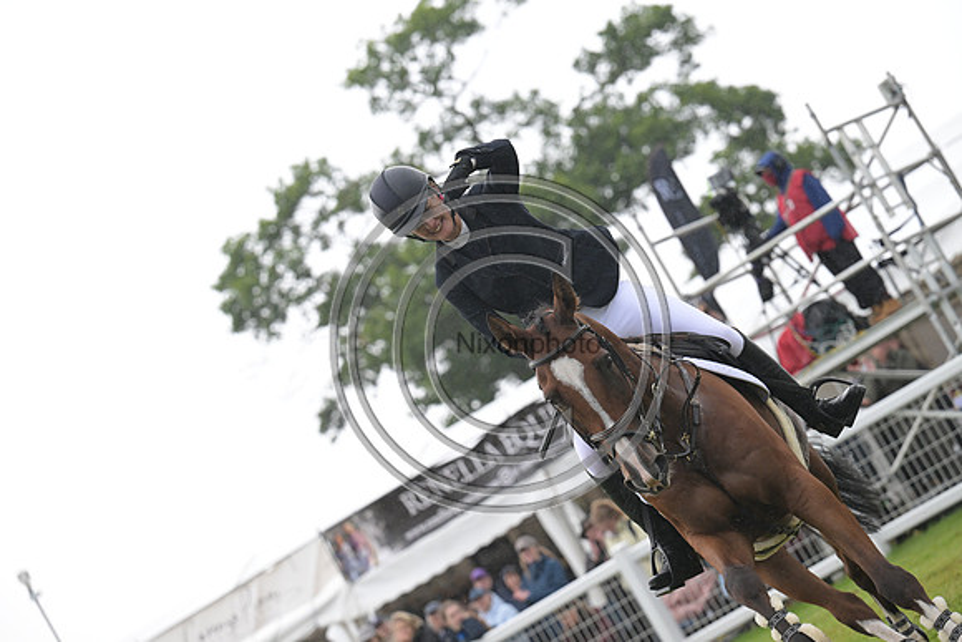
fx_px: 3742
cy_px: 321
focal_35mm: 140
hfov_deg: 14.7
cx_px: 481
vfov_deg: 9.8
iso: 1600
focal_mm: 140
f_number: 4.5
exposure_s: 1/1250
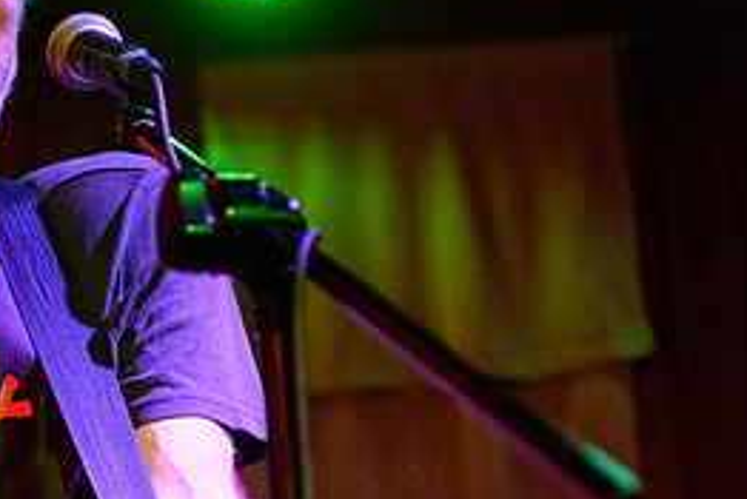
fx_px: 3218
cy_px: 241
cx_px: 20
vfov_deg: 8.9
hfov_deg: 13.1
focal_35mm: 155
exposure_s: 1/80
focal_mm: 70
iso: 3200
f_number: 3.2
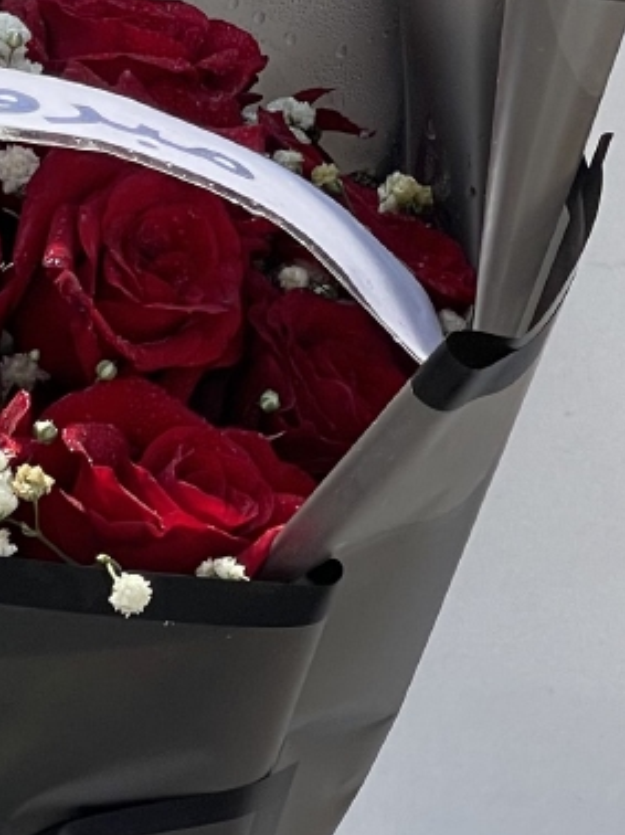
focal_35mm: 254
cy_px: 572
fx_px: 6122
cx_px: -215
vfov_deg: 7.8
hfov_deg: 5.8
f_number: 2.2
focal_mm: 7.5
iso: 20
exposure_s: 1/758
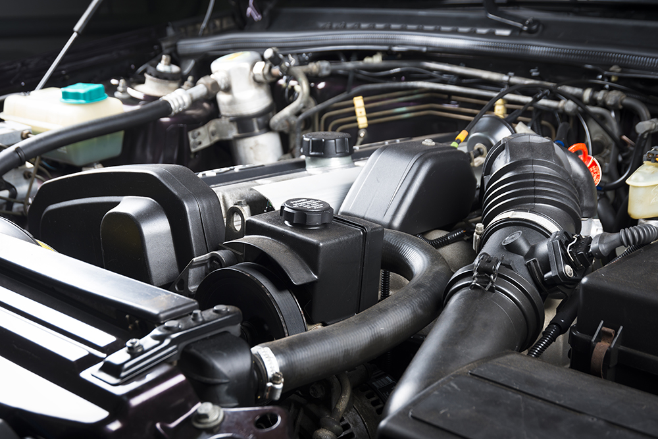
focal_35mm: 55
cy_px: 220
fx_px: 1005
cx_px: 329
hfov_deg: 36.2
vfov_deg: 24.6
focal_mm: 55
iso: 250
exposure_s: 1/160
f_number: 8
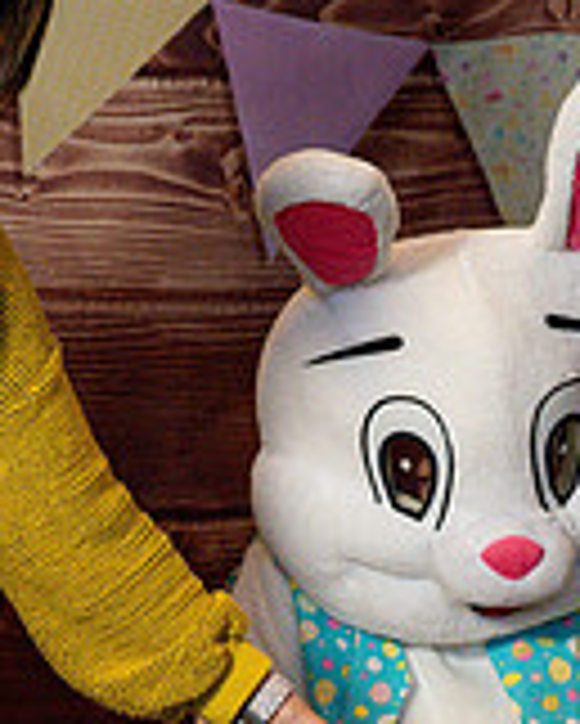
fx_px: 2680
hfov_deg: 12.3
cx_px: 355
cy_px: 843
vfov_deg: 14.9
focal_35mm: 125
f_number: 4.5
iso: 8000
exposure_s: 1/500
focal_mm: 37
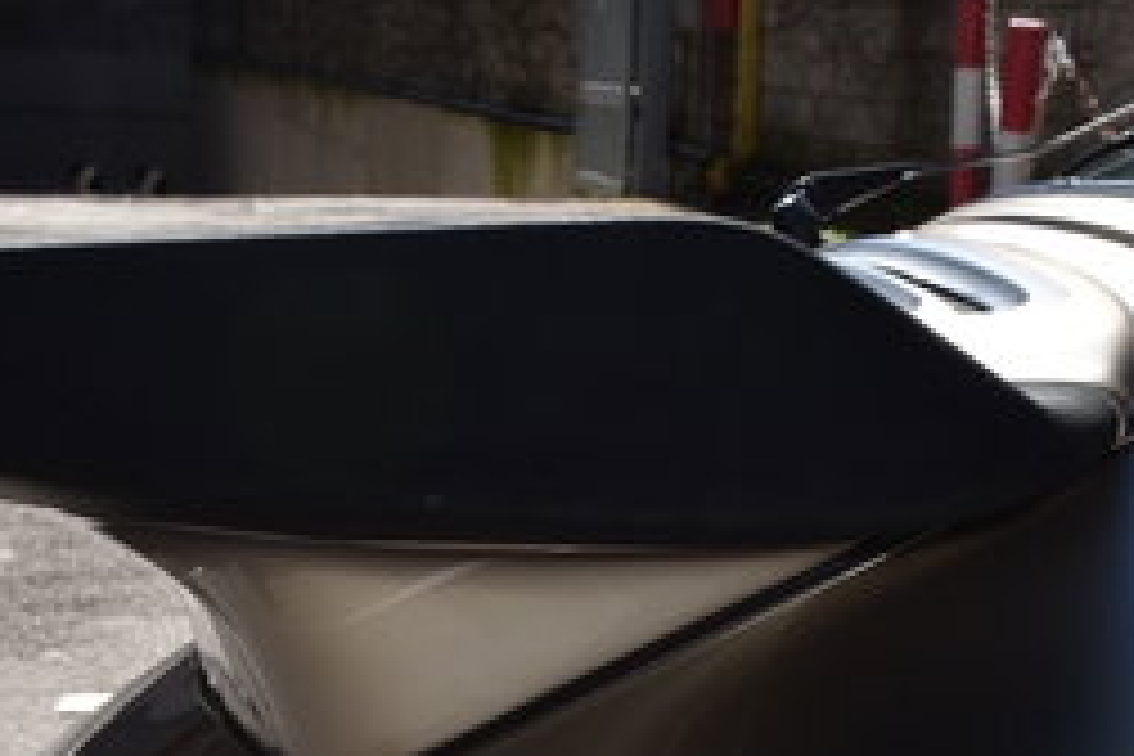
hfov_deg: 16.0
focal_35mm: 128
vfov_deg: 10.4
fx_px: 4032
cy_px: 1071
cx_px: 380
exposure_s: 1/200
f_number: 11
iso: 100
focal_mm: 28
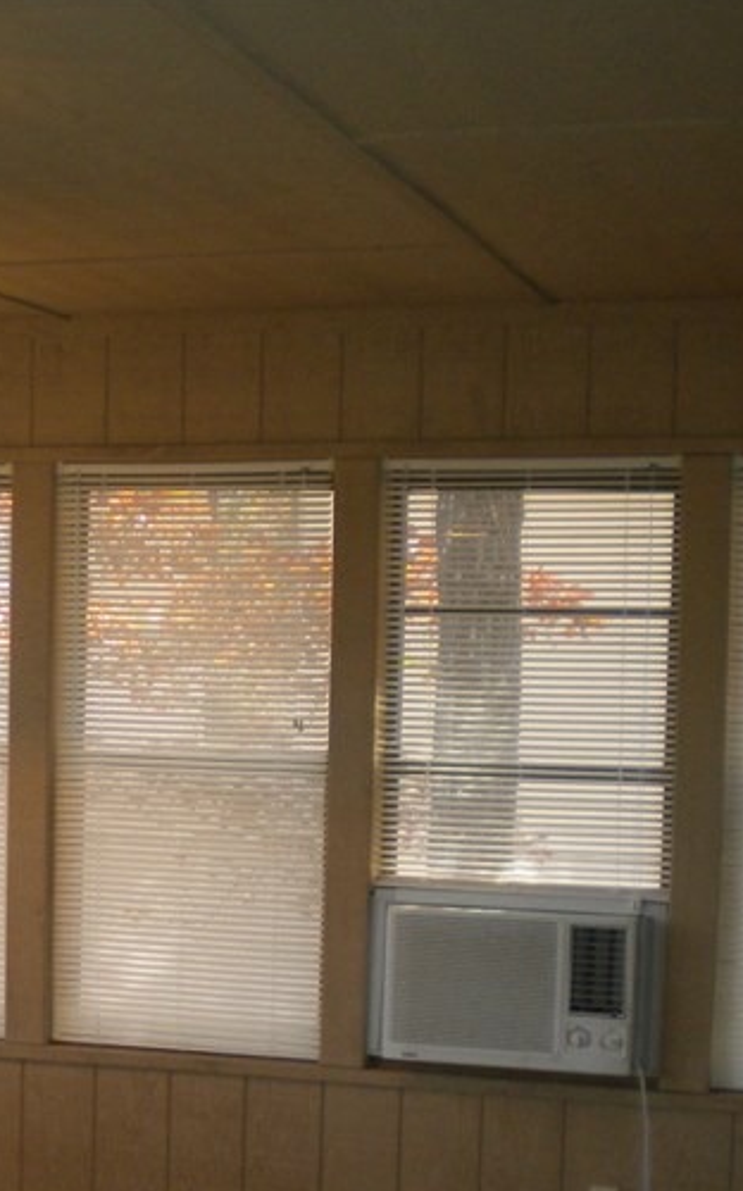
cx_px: -90
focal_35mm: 76
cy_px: 905
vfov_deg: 26.8
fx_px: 2465
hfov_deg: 16.6
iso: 143
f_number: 3.1
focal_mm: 6.3
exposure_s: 1/59.8
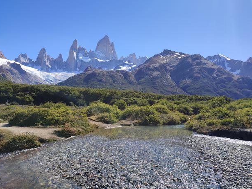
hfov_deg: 67.3
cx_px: 125
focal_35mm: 26
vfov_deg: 53.1
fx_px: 189
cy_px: 92
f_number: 1.9
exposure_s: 1/680
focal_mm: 6.04
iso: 50
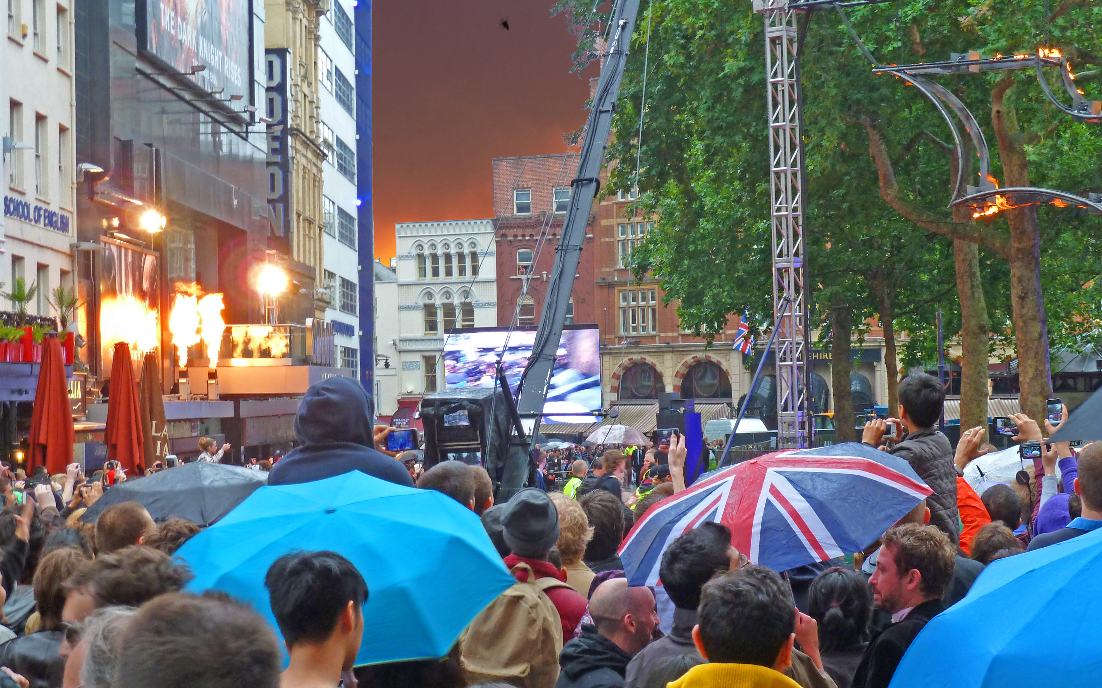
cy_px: 379
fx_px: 2162
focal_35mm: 72
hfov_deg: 28.6
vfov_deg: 18.1
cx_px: 547
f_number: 4.1
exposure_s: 1/30
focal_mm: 11
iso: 100
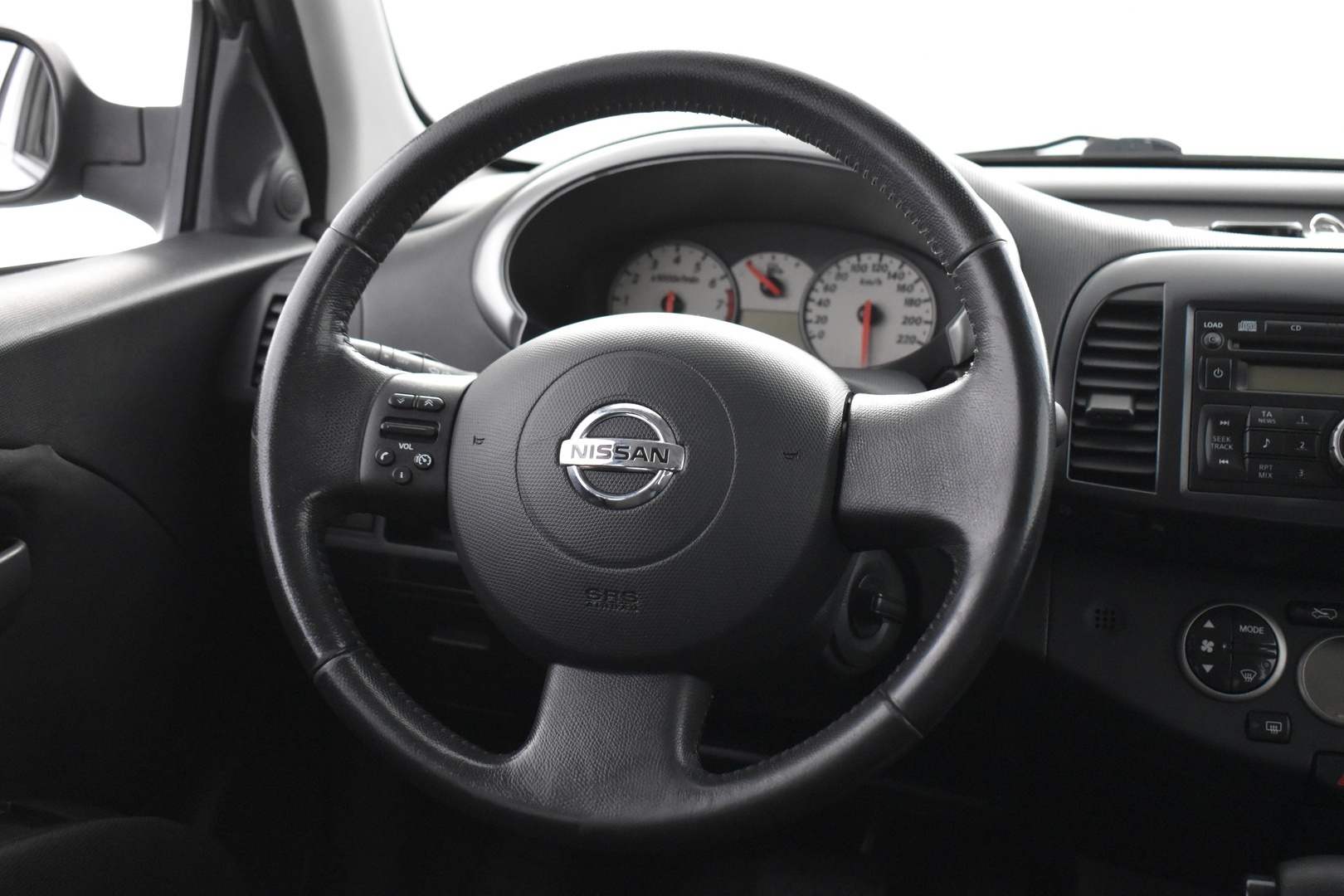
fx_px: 1680
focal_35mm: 45
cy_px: 448
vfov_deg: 29.9
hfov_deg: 43.6
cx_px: 672
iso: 3200
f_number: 4.2
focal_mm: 30
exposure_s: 1/10
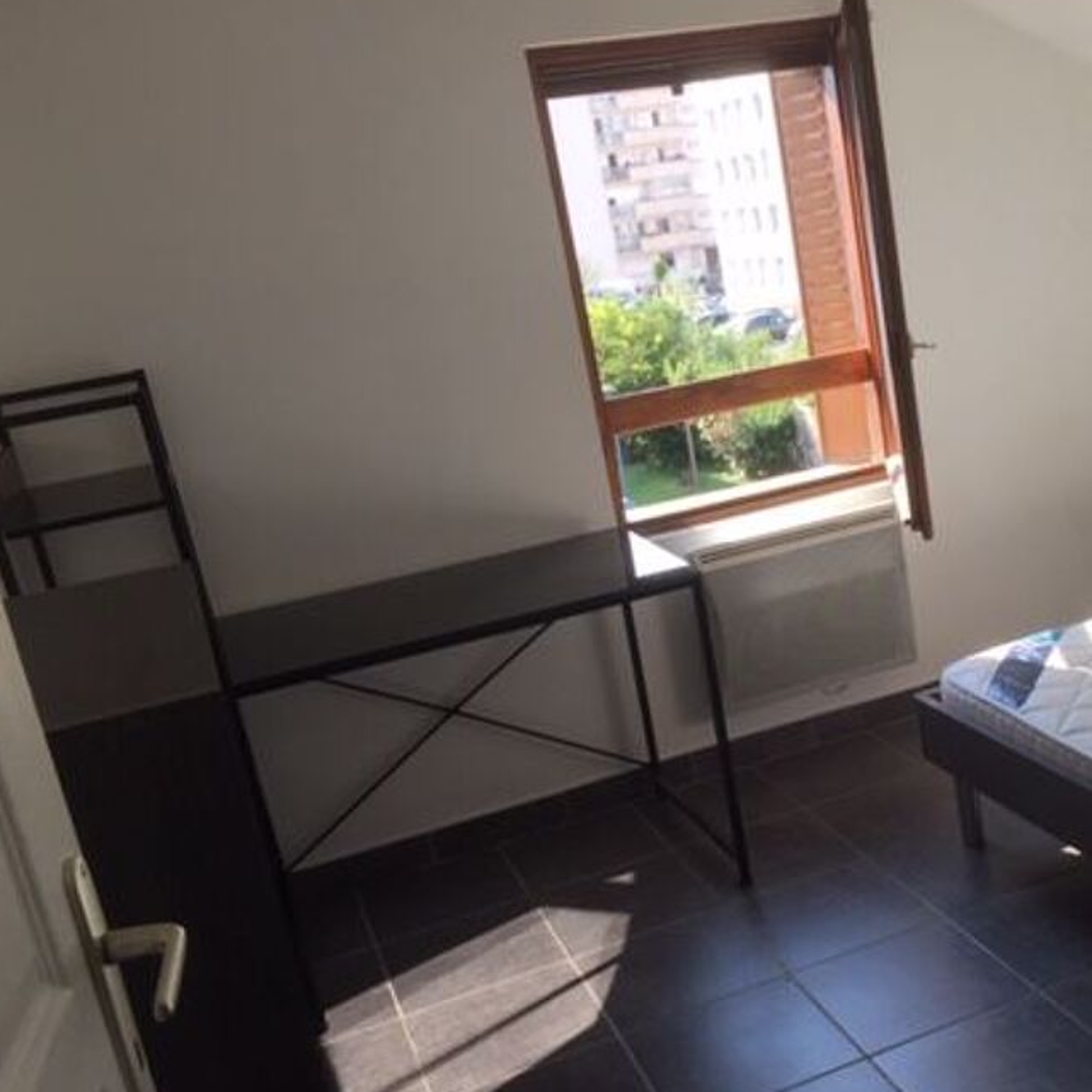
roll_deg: +7.5
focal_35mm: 40
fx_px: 1428
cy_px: 617
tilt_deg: -17.0
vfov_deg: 41.8
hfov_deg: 40.8
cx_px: 804
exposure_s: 1/260
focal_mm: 4.15
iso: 32
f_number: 2.2
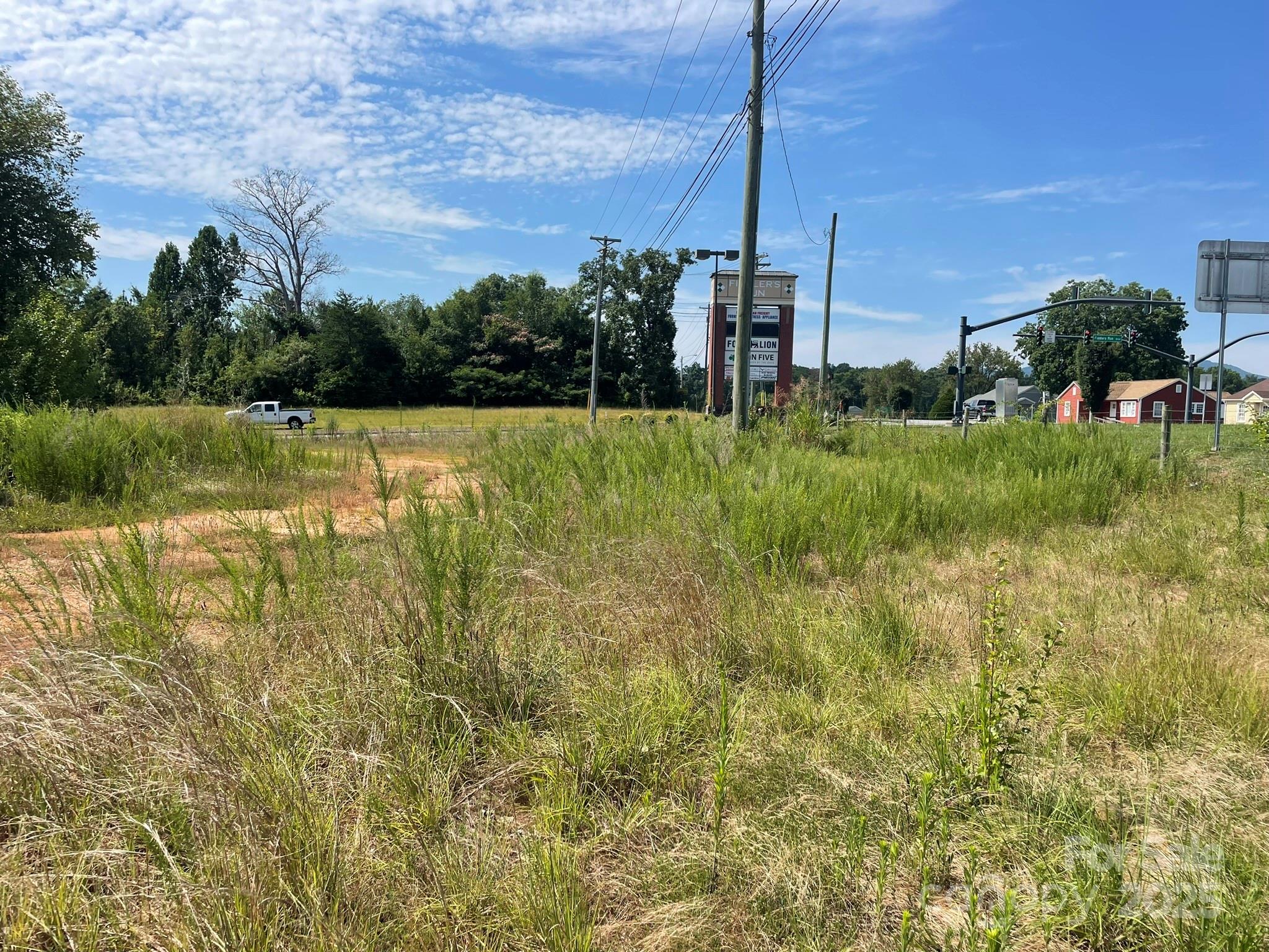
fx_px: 953
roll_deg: +0.1
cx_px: 634
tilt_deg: -3.5
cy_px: 476
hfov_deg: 67.3
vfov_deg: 53.1
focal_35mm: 26
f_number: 1.6
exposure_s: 1/3610
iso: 32
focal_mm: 4.2
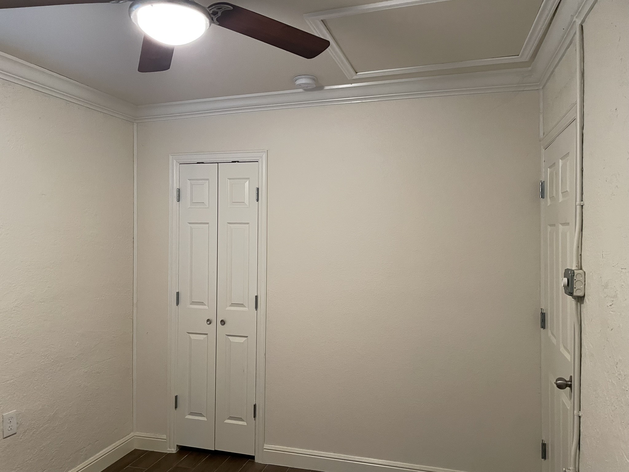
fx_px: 472
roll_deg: -0.1
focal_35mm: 26
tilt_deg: -1.7
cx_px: 314
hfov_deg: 67.3
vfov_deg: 53.1
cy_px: 236
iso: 400
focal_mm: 4.2
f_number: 1.6
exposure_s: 1/60
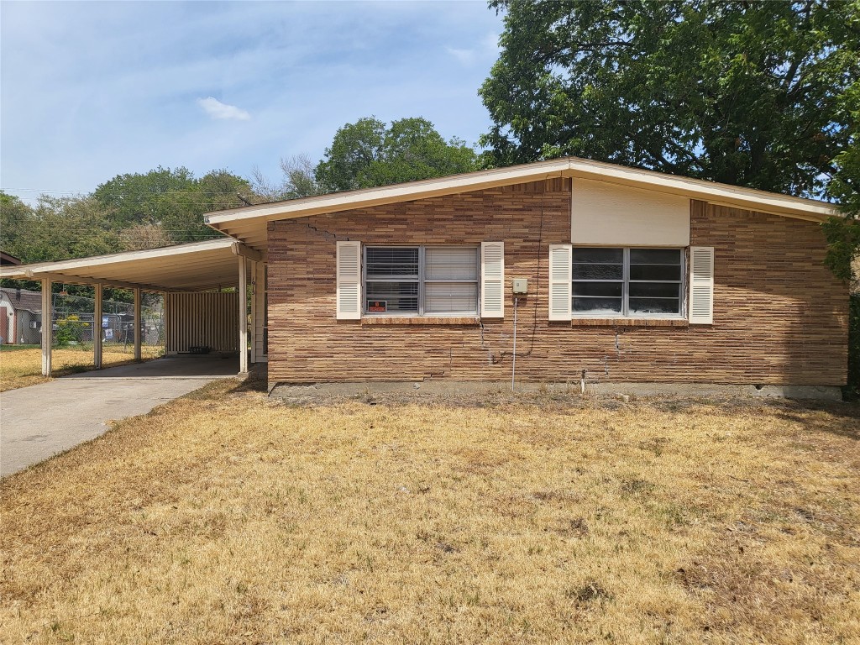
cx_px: 430
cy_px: 322
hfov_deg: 67.3
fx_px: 646
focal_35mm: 26
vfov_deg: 53.1
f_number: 1.8
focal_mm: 4.25
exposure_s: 1/3194
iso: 50
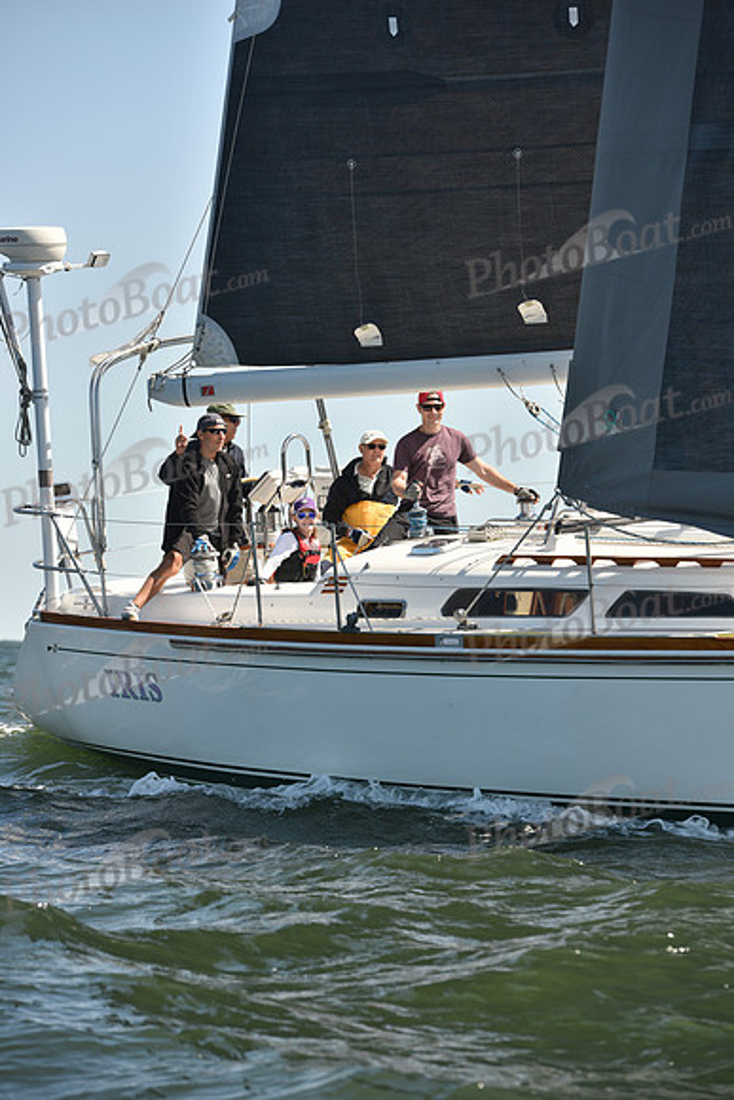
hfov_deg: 8.6
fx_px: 4890
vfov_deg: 12.8
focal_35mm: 160
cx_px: 367
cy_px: 550
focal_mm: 160
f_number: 5.6
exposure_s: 1/1000
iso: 250
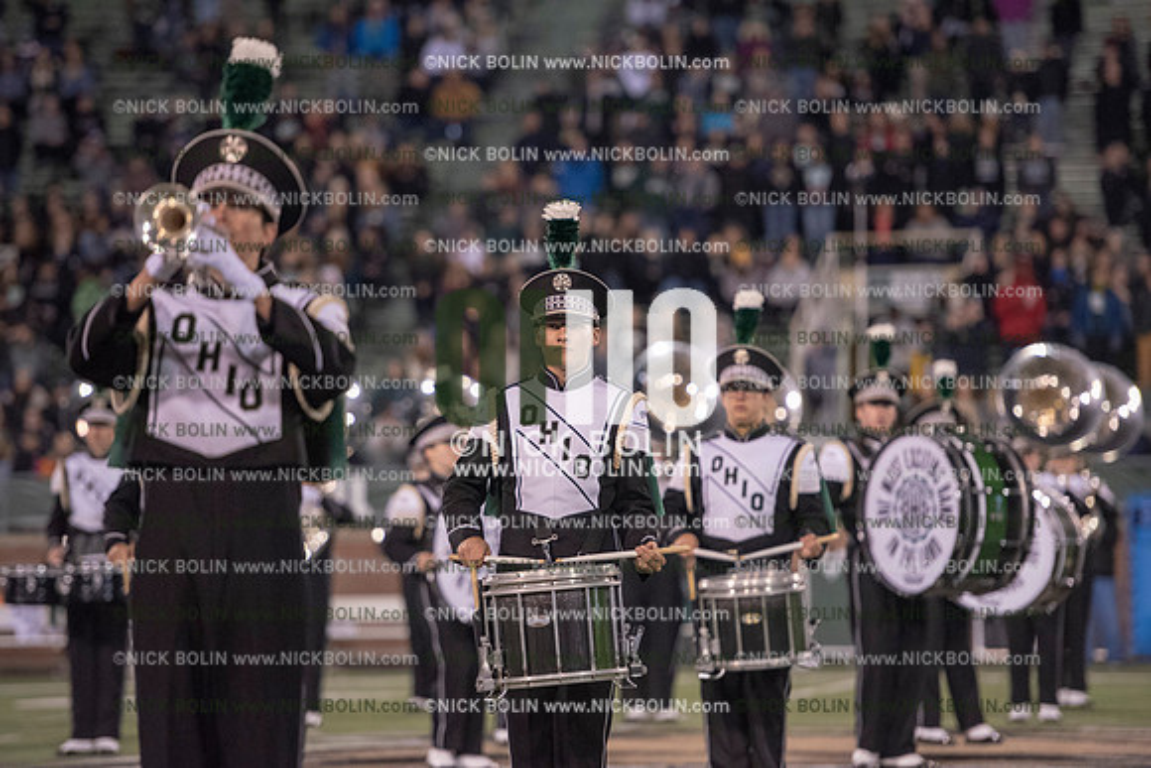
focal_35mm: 180
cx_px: 576
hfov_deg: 11.4
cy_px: 384
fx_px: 5756
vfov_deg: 7.6
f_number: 3.2
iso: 5000
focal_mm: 180
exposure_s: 1/1250
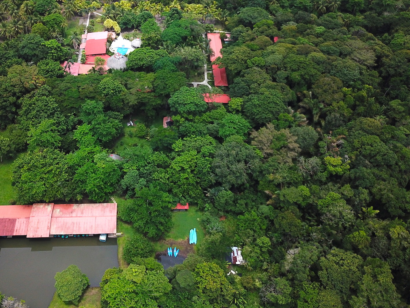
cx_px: 159
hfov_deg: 50.9
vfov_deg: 39.4
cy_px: 114
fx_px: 426
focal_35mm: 36
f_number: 2.2
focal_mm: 4.73
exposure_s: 1/1626
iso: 100
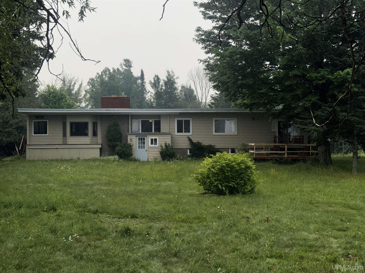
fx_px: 506
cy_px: 136
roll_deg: +0.1
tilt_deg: -0.9
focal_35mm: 48
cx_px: 182
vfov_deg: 30.3
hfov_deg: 39.7
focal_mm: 6.76
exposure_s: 1/3425
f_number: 1.78
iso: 50
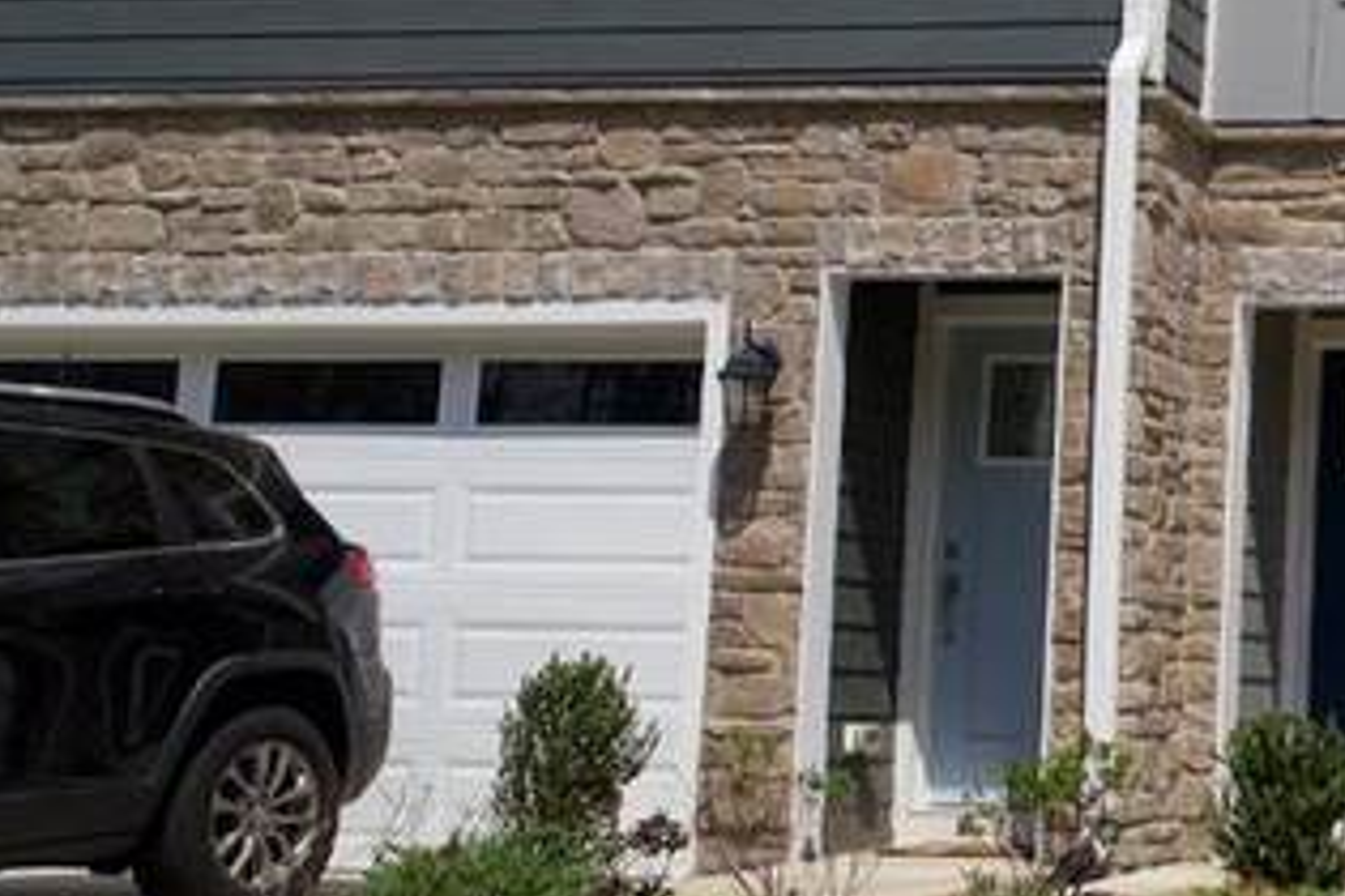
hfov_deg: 25.2
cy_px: 365
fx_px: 2279
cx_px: 2007
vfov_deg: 22.2
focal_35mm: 61
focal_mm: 10
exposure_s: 1/3200
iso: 100
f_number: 2.8
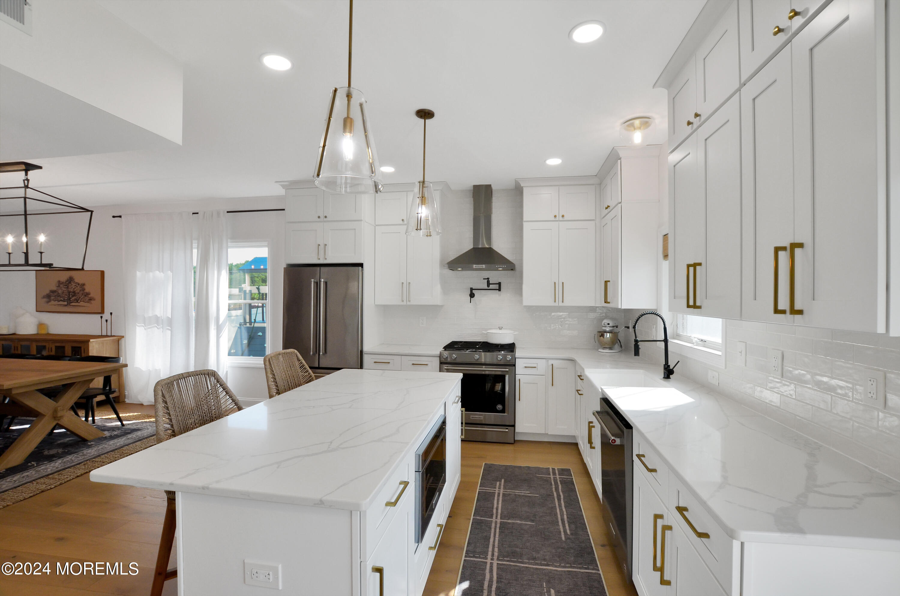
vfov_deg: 77.1
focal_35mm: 15
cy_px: 298
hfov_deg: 100.5
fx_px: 374
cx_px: 450
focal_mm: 10
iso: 400
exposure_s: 1/80
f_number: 8
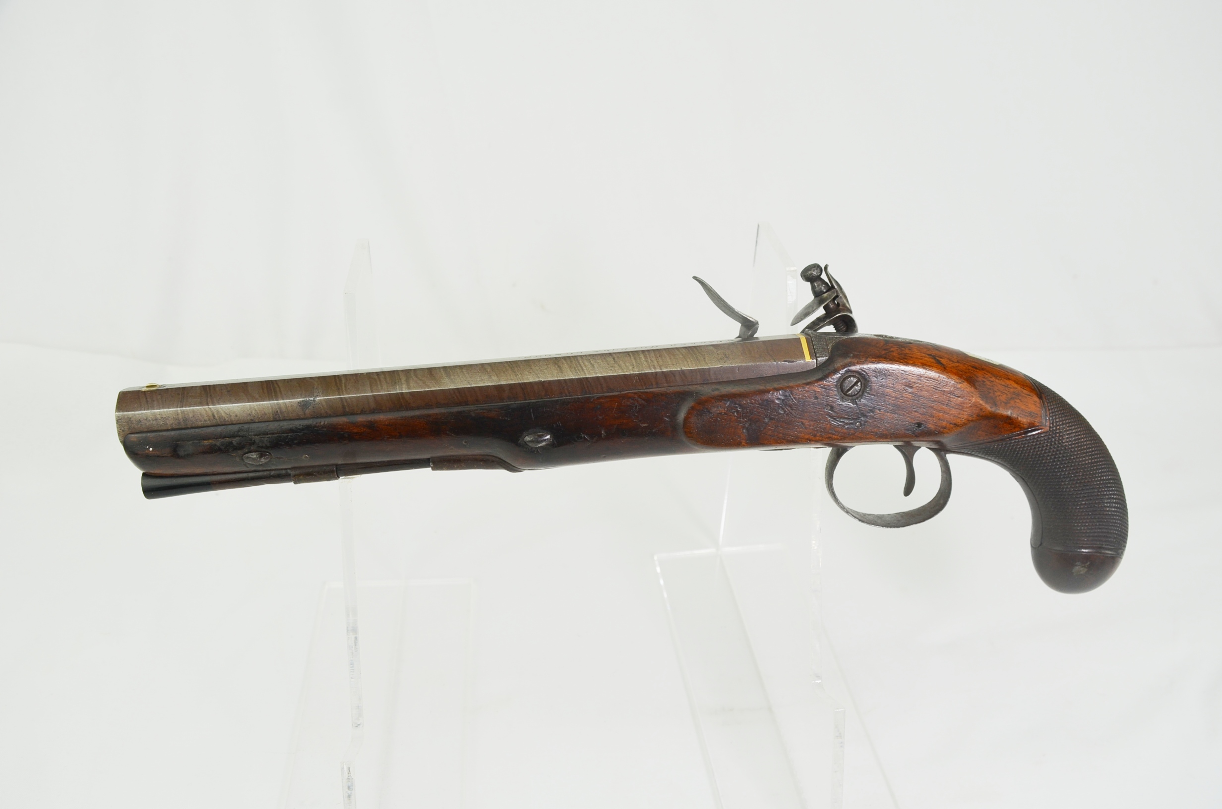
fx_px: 1118
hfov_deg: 57.3
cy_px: 404
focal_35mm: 33
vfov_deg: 39.8
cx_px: 611
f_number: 6.3
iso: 200
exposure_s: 1/160
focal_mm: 22
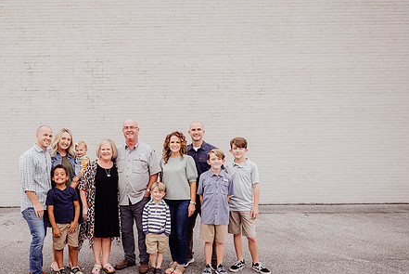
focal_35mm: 32
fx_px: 364
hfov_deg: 57.7
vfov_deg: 41.0
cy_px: 167
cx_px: 146
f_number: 2.5
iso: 160
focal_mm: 24
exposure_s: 1/320
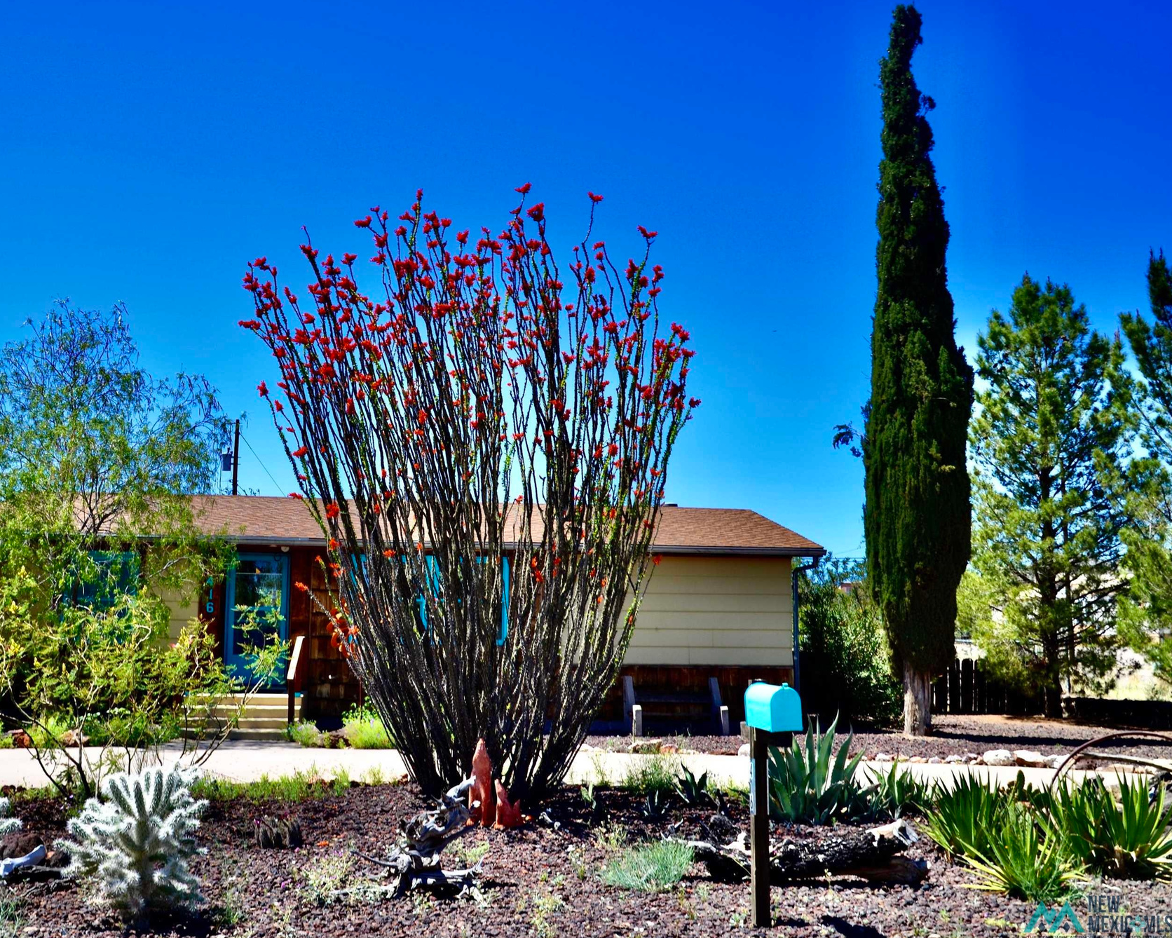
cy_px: 466
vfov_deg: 37.7
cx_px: 456
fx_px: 1373
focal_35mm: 40
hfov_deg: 45.9
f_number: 8
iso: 100
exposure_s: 1/250
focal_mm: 23
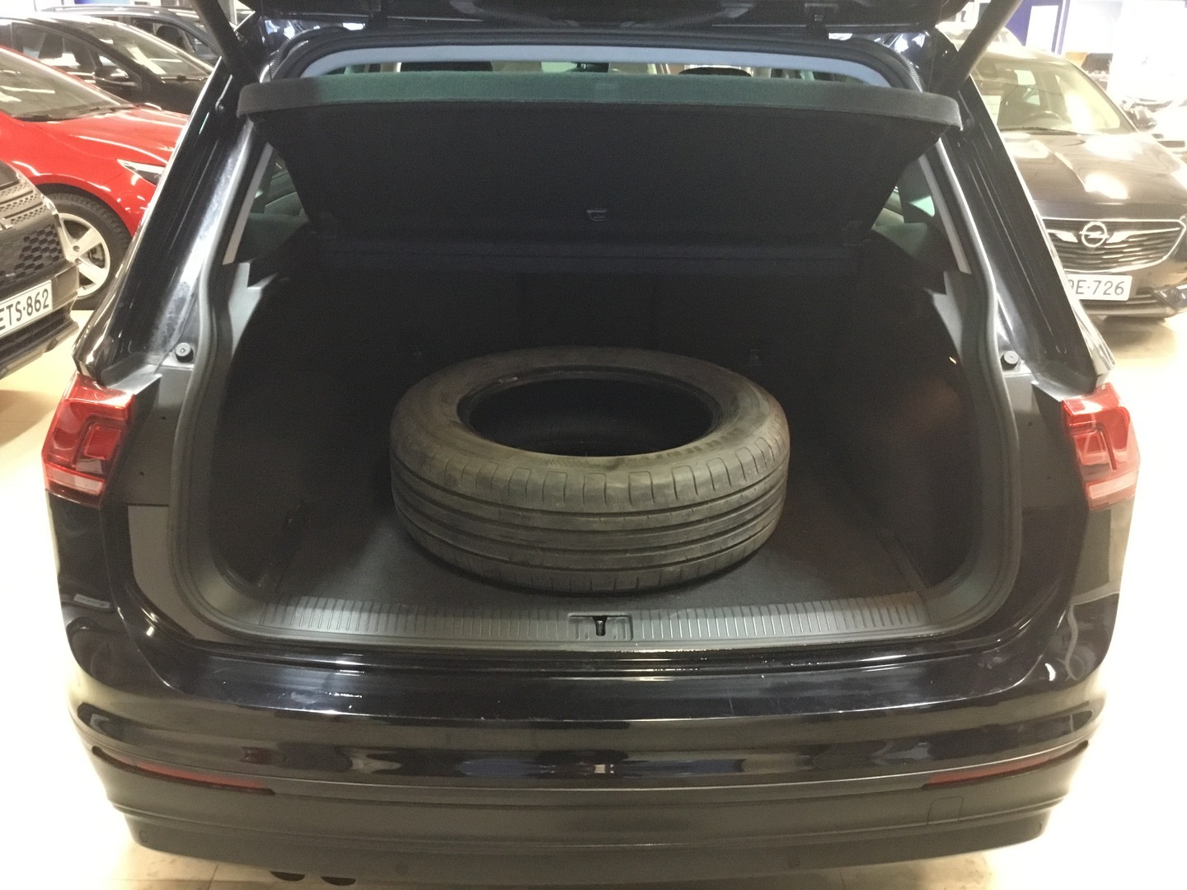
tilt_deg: -21.7
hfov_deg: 58.4
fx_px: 1063
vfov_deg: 45.4
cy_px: 445
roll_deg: -0.1
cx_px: 594
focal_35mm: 31
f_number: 2.4
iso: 250
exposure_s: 1/17
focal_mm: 3.3
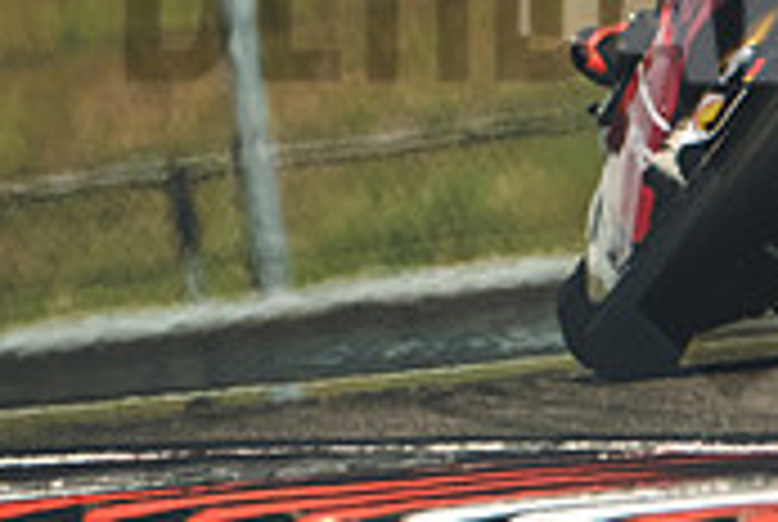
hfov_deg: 1.0
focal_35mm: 2006
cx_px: 1070
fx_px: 43426
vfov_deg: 0.7
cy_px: -34
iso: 1000
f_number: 5.6
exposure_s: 1/2500
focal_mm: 400
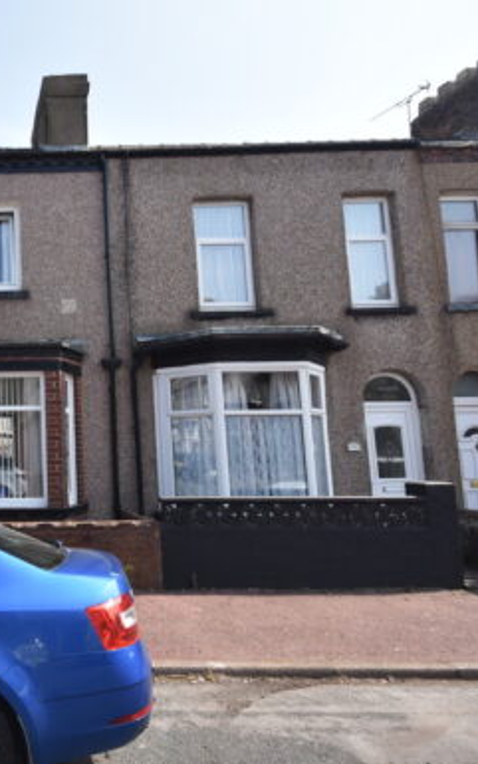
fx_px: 570
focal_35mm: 27
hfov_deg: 37.2
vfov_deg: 67.6
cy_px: 381
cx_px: -63
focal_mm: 11.5
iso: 400
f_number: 8
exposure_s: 1/500
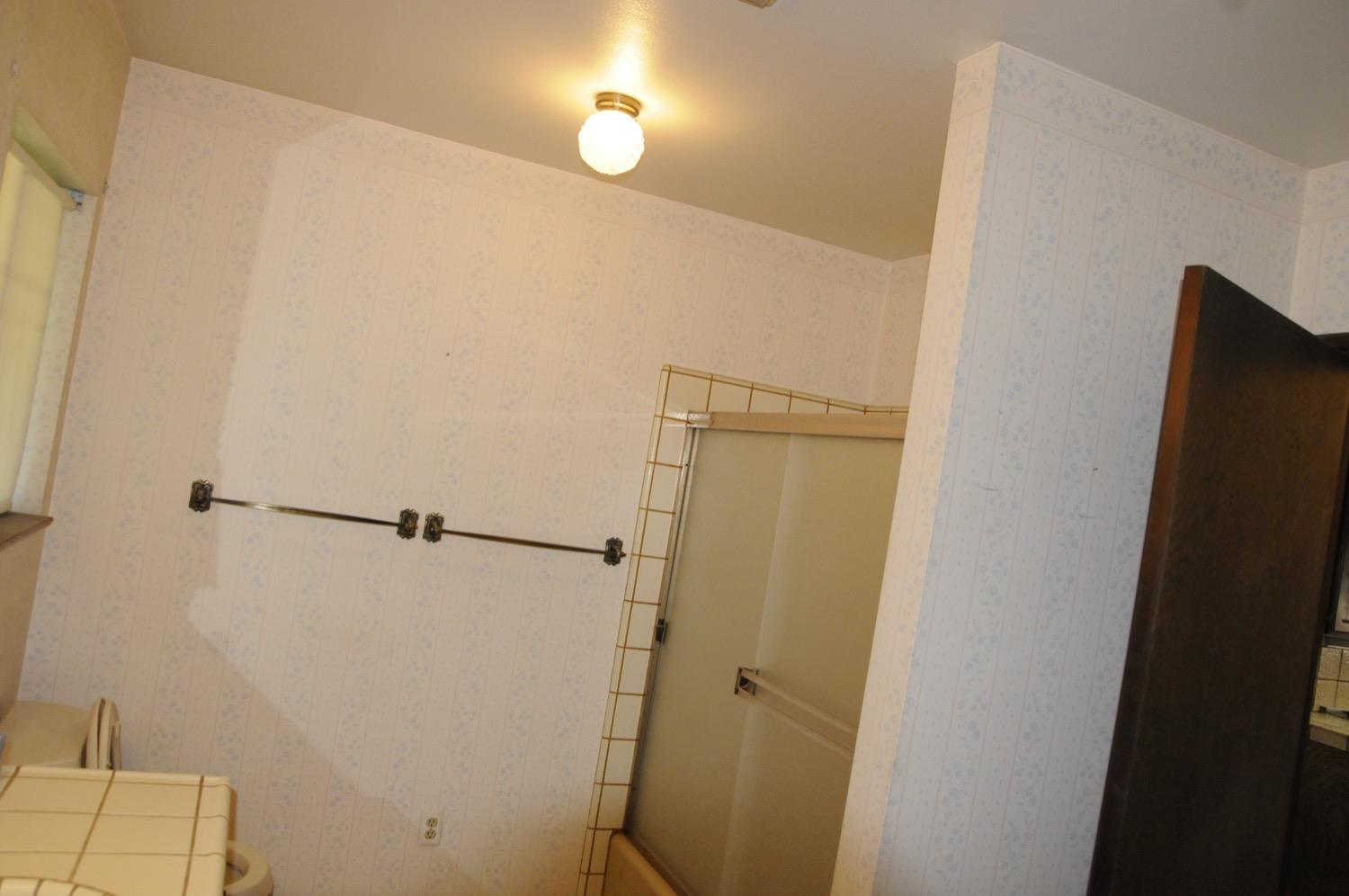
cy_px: 448
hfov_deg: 41.2
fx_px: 1796
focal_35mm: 48
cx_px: 674
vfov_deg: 28.0
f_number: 6.3
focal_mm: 32
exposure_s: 1/125
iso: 2000
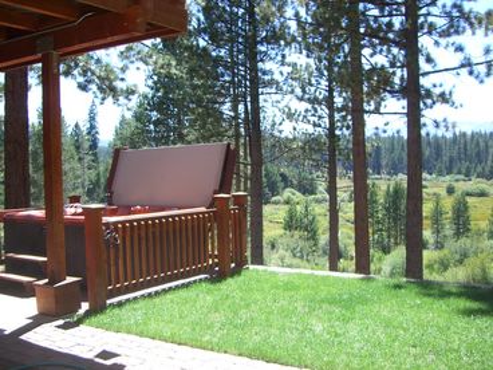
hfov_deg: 49.0
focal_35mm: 38
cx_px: 246
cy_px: 185
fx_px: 541
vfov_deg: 37.7
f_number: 2.7
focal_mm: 6.2
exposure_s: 1/320
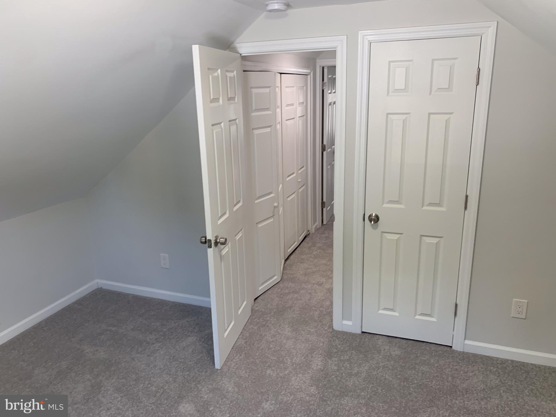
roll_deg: +1.5
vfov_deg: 53.1
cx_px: 278
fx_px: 418
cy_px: 208
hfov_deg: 67.3
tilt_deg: -12.0
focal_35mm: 26
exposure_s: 1/60
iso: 64
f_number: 1.8
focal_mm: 4.25
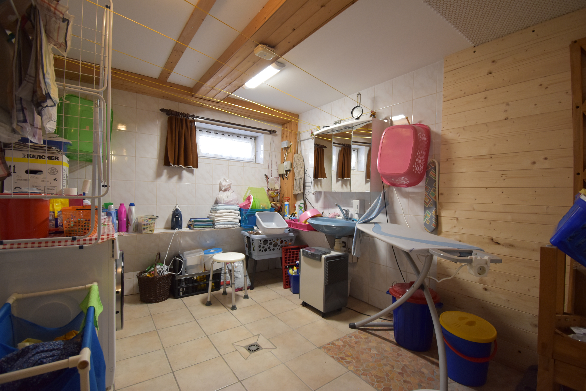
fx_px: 244
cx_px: 293
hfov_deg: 100.4
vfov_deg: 77.4
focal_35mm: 15
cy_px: 196
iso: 900
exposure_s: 1/60
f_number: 4.5
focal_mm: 10
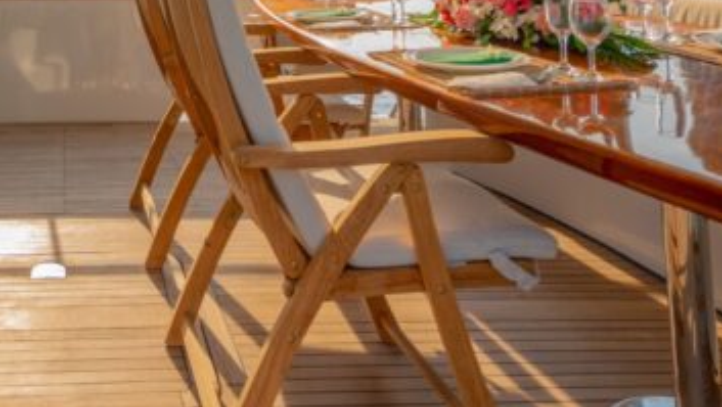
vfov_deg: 26.0
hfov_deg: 45.5
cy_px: -82
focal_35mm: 41
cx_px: 96
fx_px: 785
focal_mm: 18
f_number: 5.6
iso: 100
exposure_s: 1/100
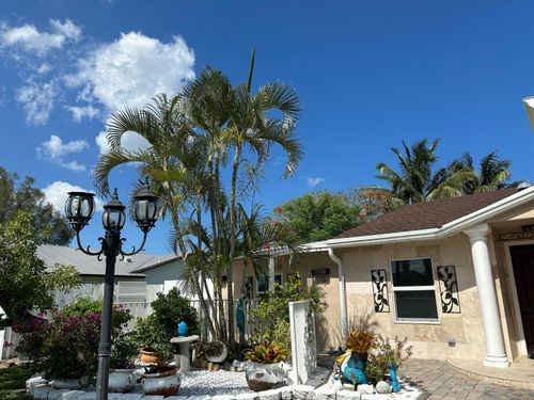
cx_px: 267
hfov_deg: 71.6
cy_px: 200
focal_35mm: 24
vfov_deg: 56.8
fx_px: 370
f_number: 1.78
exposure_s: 1/5848
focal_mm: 6.86
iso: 80
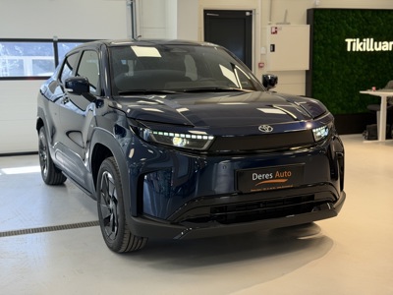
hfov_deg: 39.7
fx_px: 545
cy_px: 148
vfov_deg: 30.3
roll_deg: +1.0
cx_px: 196
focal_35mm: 48
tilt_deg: -8.3
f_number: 1.78
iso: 160
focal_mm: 6.76
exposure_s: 1/266
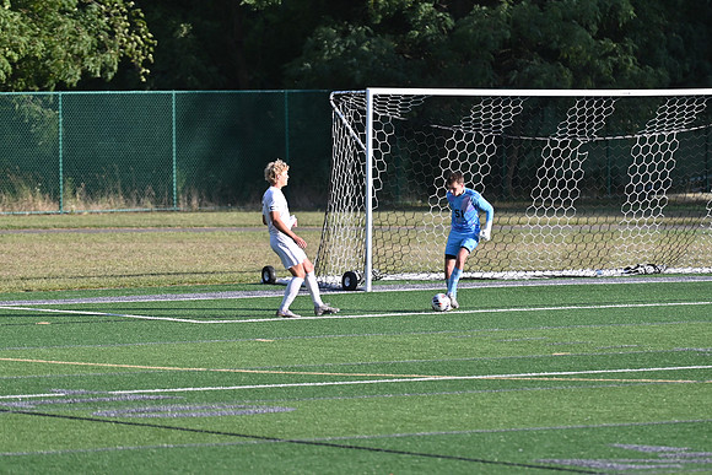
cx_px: 356
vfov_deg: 4.6
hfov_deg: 6.9
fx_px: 5934
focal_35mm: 300
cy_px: 238
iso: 200
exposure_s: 1/3200
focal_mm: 200
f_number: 2.8
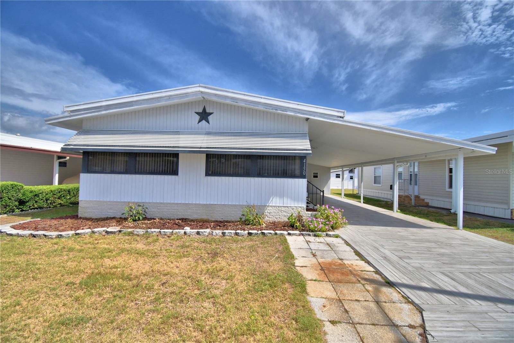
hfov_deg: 100.4
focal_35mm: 15
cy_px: 172
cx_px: 257
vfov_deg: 77.3
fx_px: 214
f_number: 4.5
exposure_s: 1/1600
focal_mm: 10
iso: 100
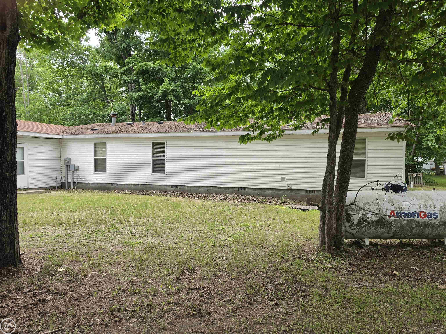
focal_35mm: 23
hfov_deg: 73.9
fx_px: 296
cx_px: 223
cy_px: 167
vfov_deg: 58.9
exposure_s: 1/359
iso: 20
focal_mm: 6.5
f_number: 1.4
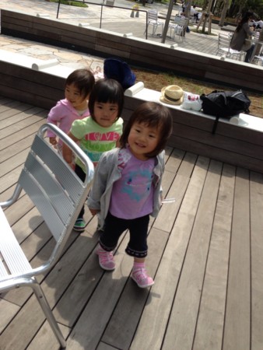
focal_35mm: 33
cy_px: 175
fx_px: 334
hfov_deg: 43.0
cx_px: 132
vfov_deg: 55.3
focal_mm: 4.13
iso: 50
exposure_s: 1/1106
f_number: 2.4
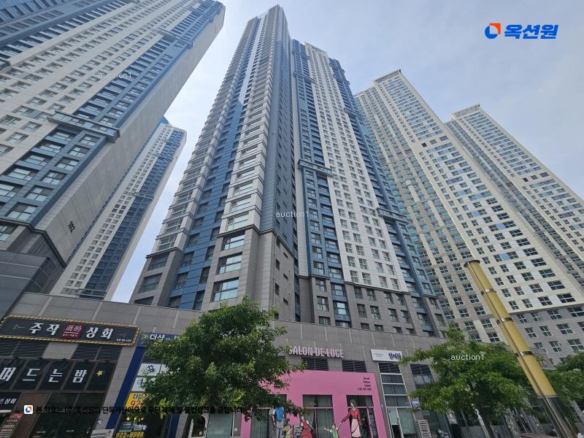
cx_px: 292
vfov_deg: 89.9
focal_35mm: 13
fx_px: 219
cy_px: 219
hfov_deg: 106.2
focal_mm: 2.2
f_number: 2.2
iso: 50
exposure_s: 1/2621
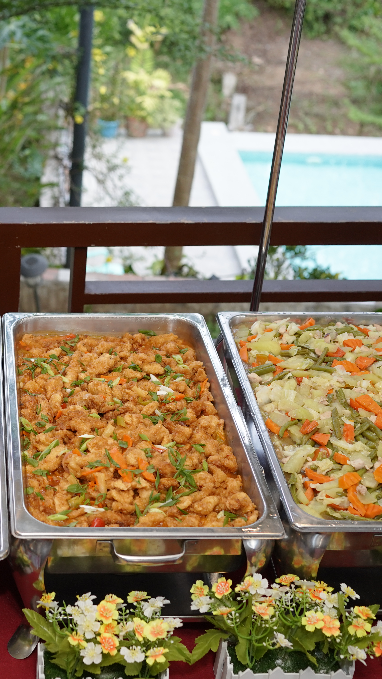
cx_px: -23
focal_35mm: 56
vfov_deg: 37.2
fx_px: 1008
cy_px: 336
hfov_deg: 20.6
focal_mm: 35
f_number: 3.5
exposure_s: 1/160
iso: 640
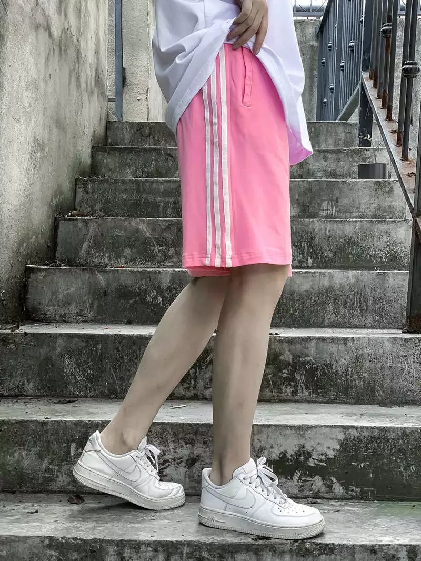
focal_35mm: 52
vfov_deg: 36.8
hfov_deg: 28.0
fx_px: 843
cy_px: 280
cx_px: 210
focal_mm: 6
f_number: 2.4
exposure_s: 1/120
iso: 50
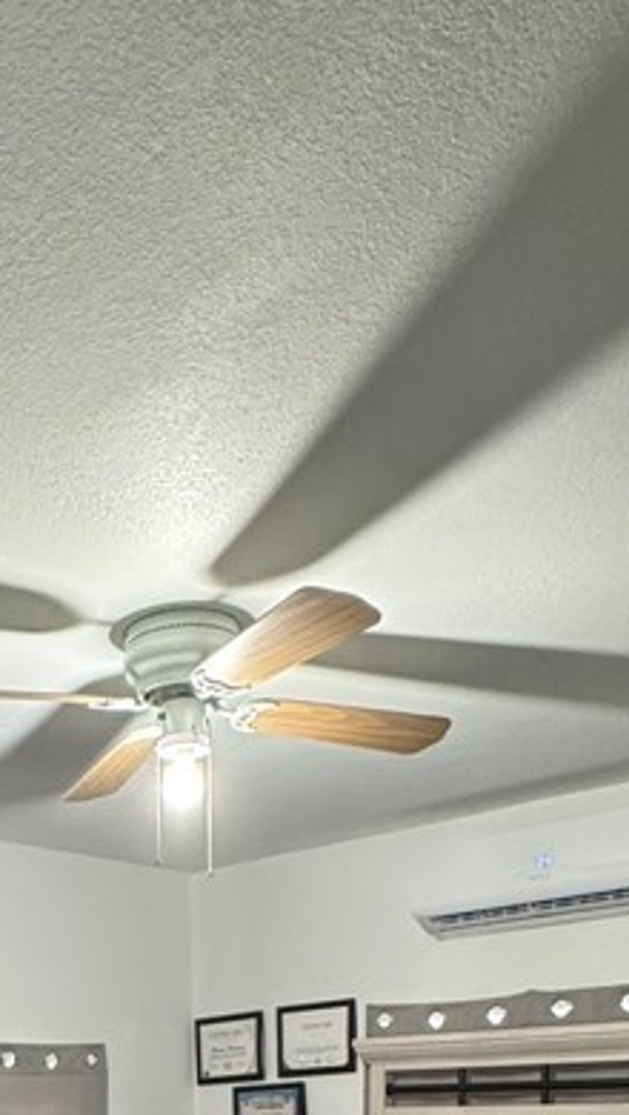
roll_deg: +1.0
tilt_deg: -6.1
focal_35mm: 40
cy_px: 1229
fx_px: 1183
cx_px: 31
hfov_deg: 28.3
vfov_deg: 40.6
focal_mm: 2.22
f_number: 2.2
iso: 400
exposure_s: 1/60
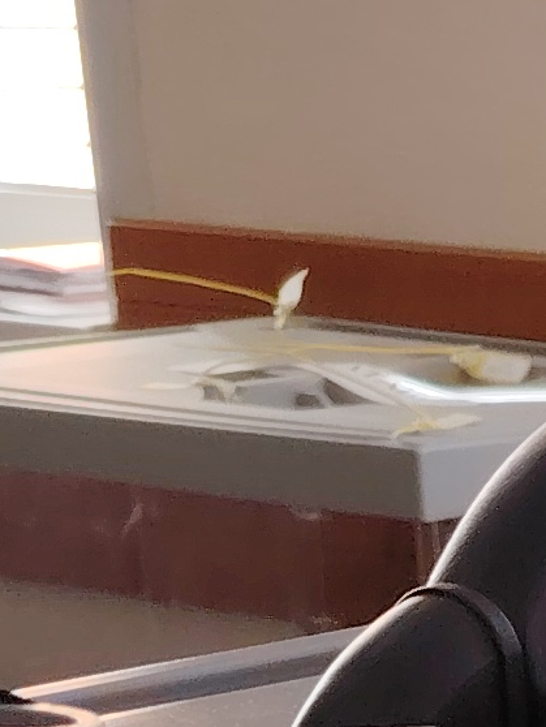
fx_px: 3615
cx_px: 1300
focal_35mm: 172
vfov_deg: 9.6
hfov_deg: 8.0
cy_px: 1996
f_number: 1.75
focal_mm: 5.25
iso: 106
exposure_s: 1/100
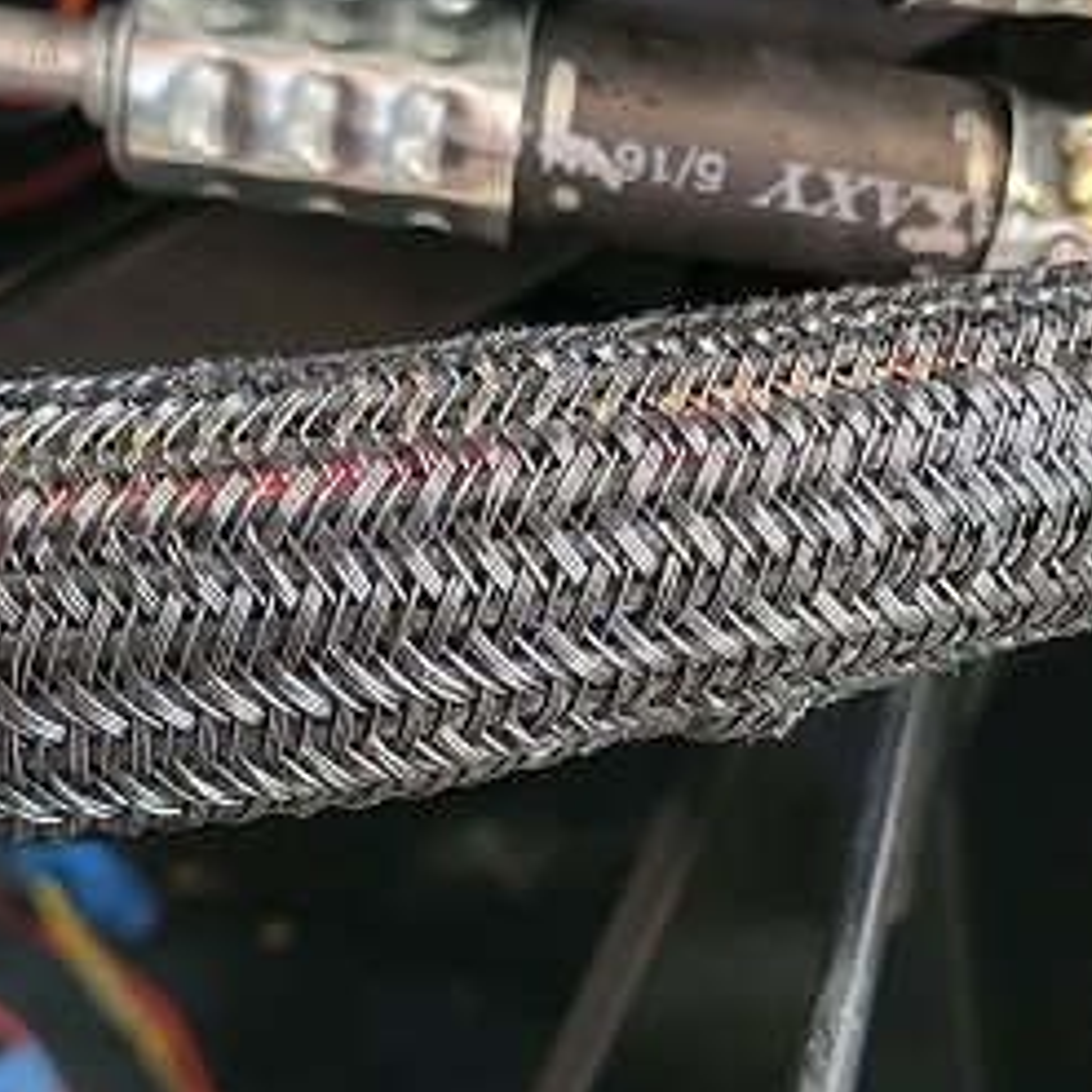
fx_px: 2677
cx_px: 749
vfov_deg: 23.0
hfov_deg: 22.9
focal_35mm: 75
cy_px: 670
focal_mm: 5.4
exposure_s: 1/40
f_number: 1.8
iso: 320
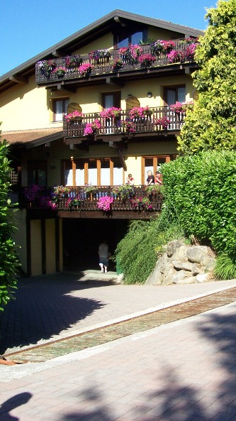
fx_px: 557
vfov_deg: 41.3
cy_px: 211
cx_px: 170
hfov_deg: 23.7
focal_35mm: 50
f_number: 5.1
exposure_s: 1/250
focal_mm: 5.6
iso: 80
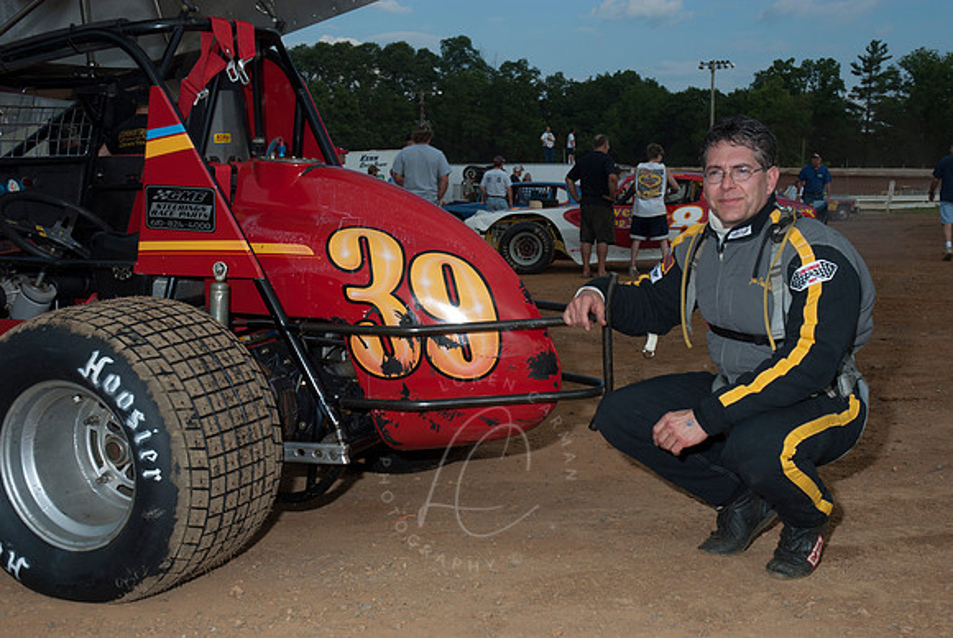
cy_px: 319
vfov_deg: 29.0
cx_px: 476
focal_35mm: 46
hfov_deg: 42.3
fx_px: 1232
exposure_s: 1/250
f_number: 7.1
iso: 100
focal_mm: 31
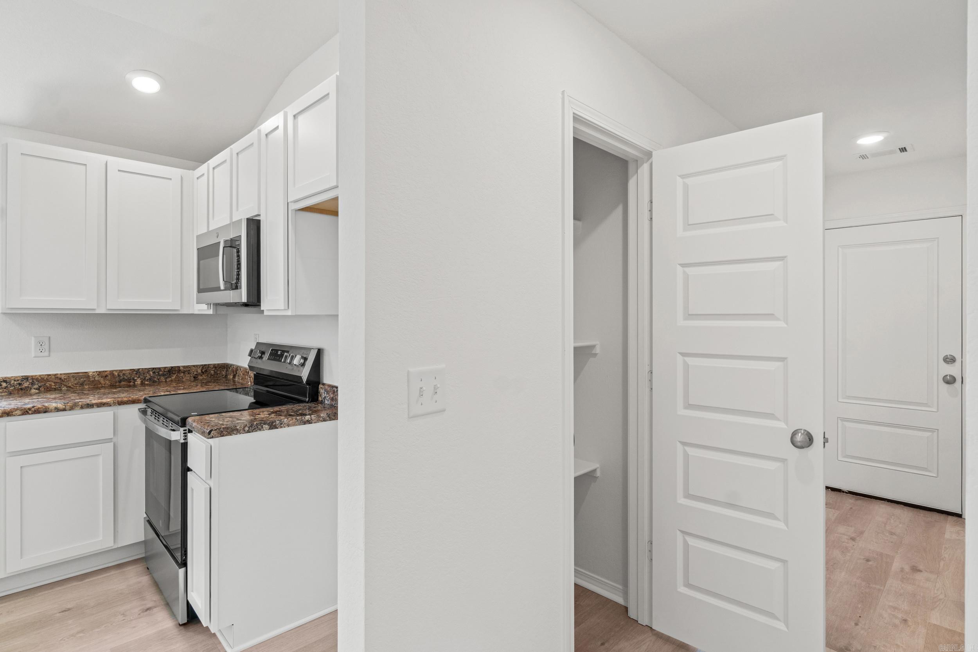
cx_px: 489
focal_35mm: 18
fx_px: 489
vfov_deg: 67.4
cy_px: 326
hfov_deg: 90.0
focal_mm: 12
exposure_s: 1/6
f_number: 9
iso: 250
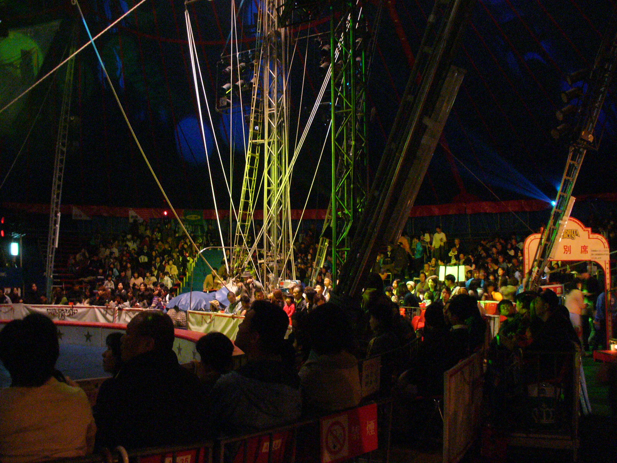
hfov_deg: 50.1
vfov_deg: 38.7
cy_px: 232
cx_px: 308
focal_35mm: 37
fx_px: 659
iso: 400
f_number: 2.8
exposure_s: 1/8
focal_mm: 6.1
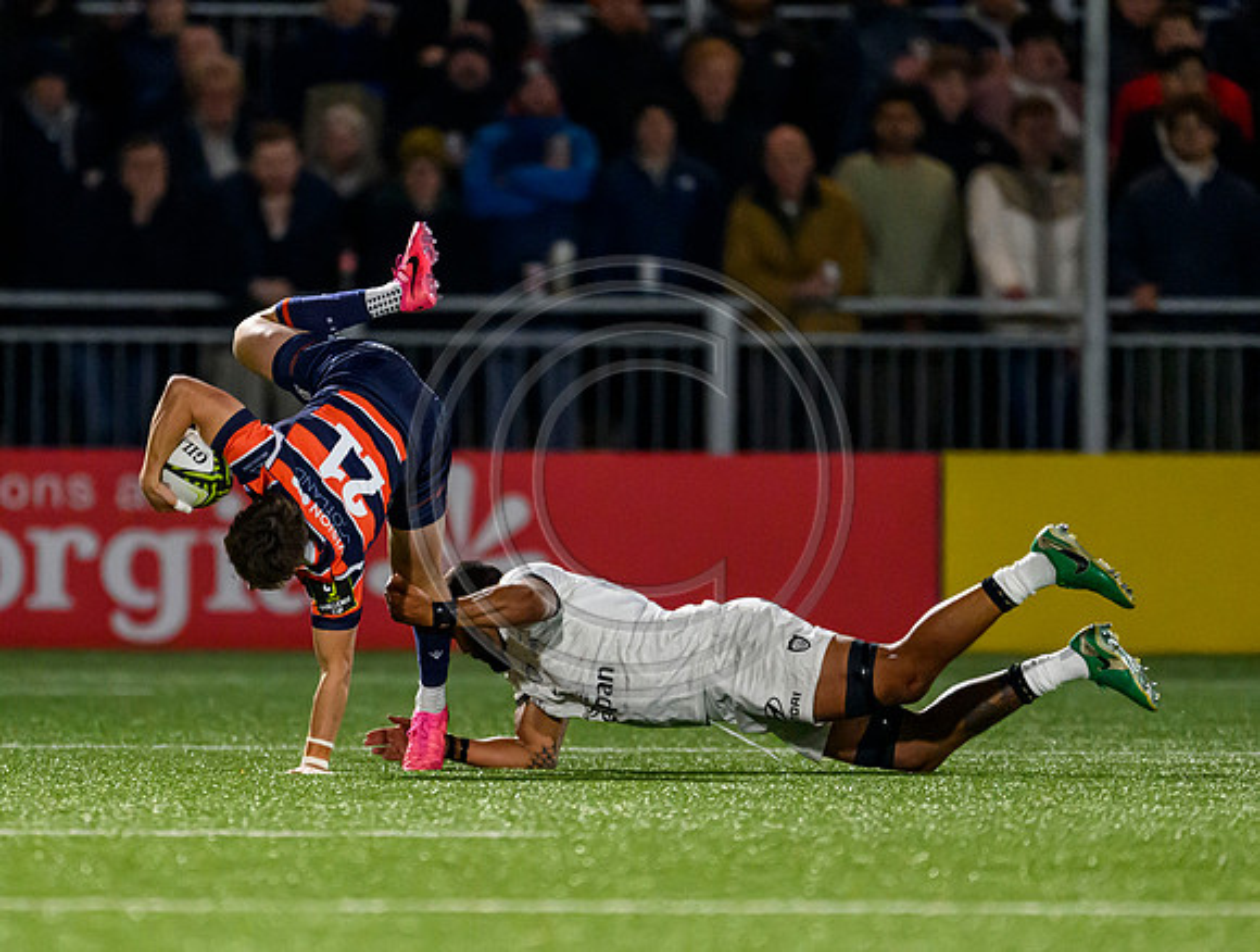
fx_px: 32874
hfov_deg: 2.2
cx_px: 529
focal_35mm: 901
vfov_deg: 1.7
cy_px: 546
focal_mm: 560
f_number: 4
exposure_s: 1/1250
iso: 8000
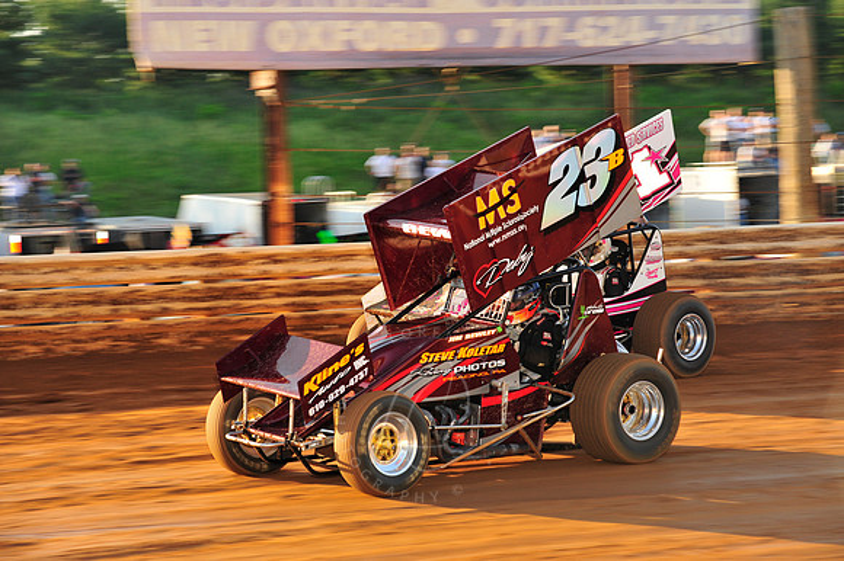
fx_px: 2929
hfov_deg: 16.4
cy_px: 280
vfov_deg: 11.0
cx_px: 422
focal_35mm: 125
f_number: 8
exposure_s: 1/320
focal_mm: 125
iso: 500
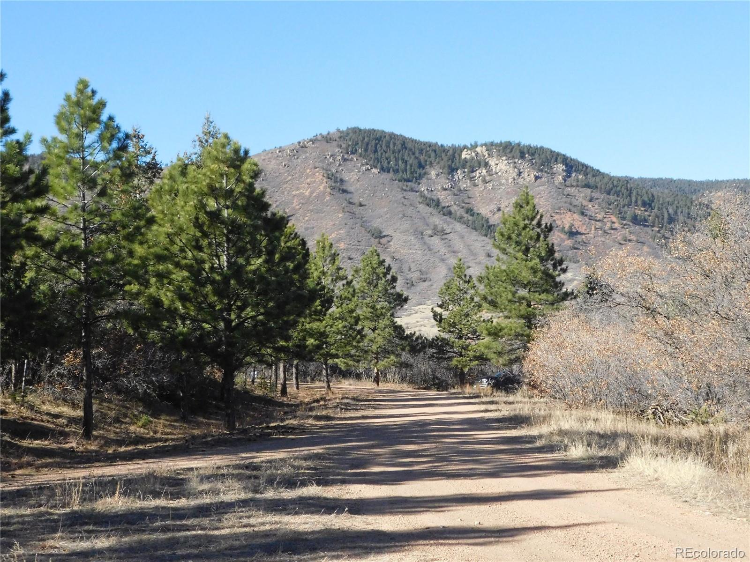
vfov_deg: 24.8
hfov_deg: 32.7
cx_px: 375
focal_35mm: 59
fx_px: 1278
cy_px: 281
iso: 800
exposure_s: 1/800
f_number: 8
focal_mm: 10.4
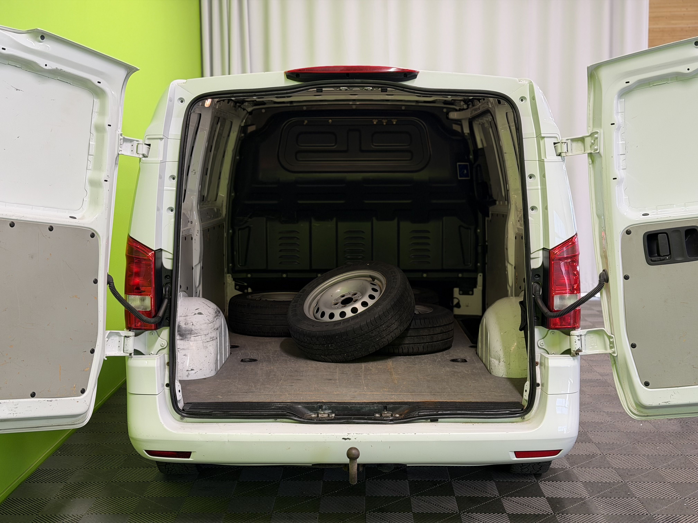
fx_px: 968
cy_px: 262
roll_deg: +0.1
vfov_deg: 30.3
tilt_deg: -7.3
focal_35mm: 48
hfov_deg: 39.7
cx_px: 349
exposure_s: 1/60
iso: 100
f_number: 1.78
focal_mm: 6.76
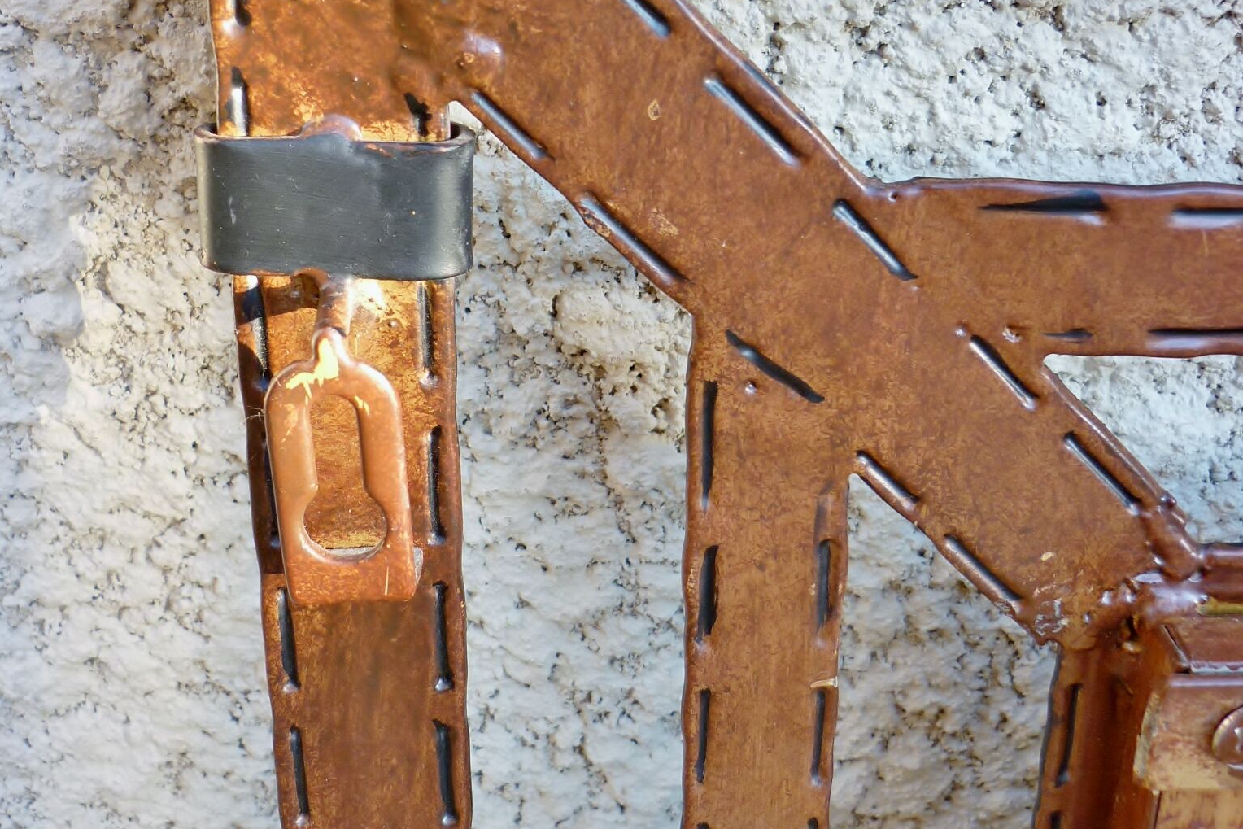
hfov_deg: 42.7
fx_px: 1588
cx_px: 623
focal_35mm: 46
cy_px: 317
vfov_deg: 29.2
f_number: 2.8
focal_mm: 5.5
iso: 80
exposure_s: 1/50
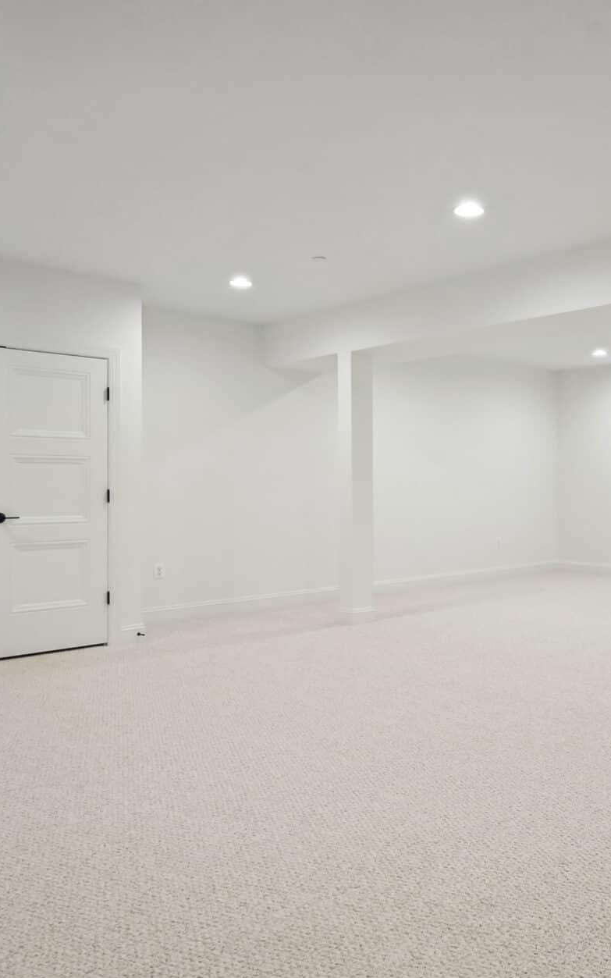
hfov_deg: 40.8
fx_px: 799
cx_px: 446
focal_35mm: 30
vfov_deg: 62.8
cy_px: 521
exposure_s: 1/13
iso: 400
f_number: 8
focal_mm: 18
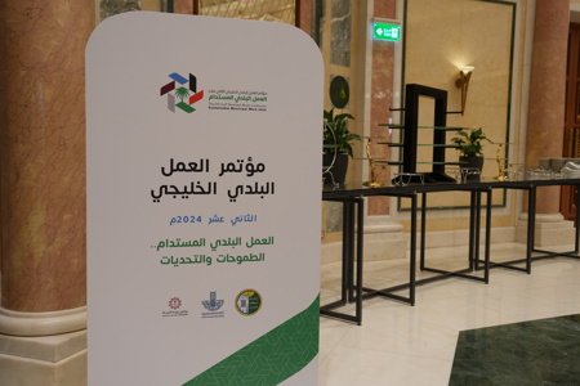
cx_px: 290
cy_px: 193
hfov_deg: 55.8
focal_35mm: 34
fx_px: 548
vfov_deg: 38.9
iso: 1000
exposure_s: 1/121
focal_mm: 34
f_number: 3.5
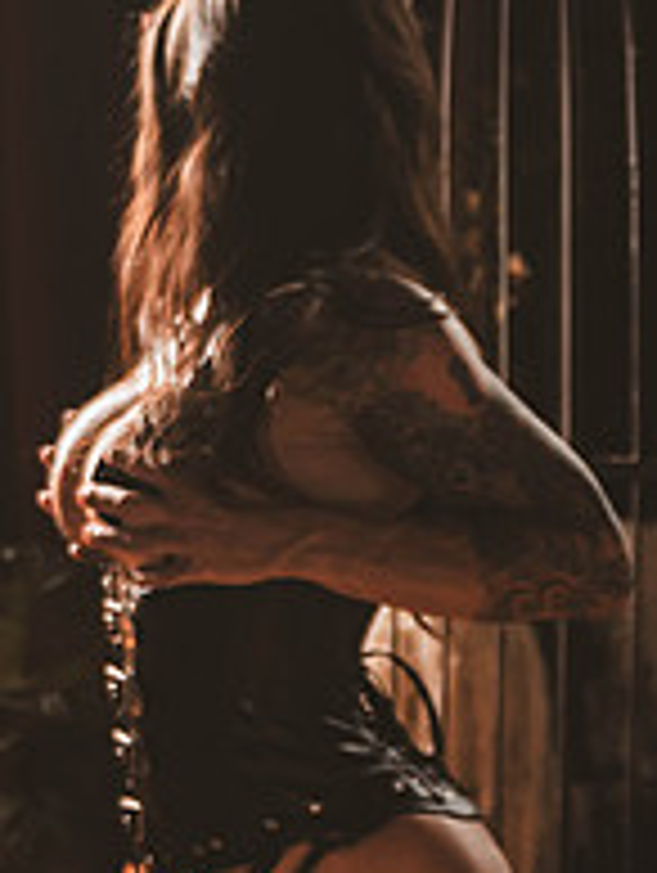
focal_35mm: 178
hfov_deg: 8.1
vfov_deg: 11.1
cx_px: -495
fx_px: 4495
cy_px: 434
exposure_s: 1/200
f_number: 2.8
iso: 800
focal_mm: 62
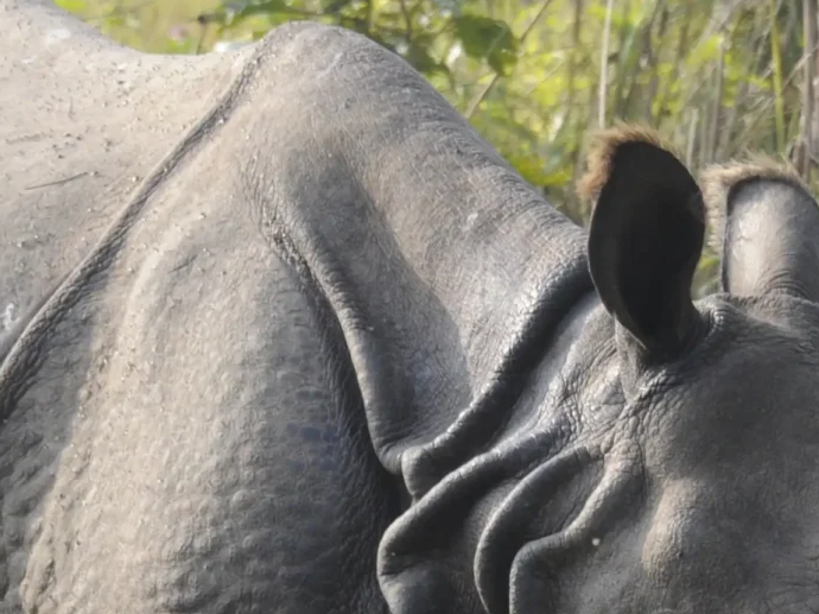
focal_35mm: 1070
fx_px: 25307
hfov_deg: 1.9
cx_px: 648
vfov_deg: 1.4
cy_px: 622
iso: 1250
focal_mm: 300
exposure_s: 1/500
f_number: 11
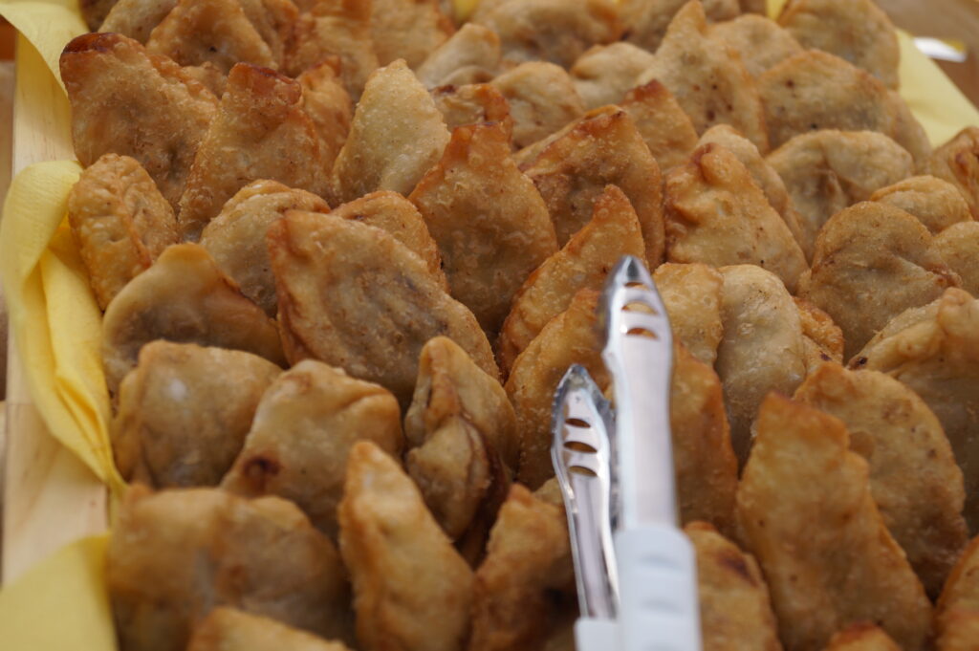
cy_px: 326
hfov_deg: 24.6
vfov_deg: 16.5
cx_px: 490
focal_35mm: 82
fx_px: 2242
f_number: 5.6
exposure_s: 1/320
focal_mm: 55
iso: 100
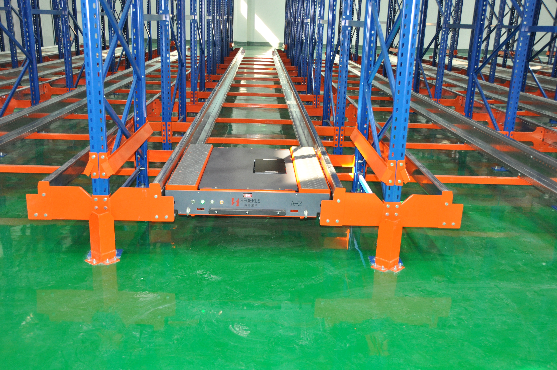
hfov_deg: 53.2
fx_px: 556
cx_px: 278
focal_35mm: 36
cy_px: 185
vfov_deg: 36.8
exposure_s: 1/80
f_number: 3.8
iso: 800
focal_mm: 24
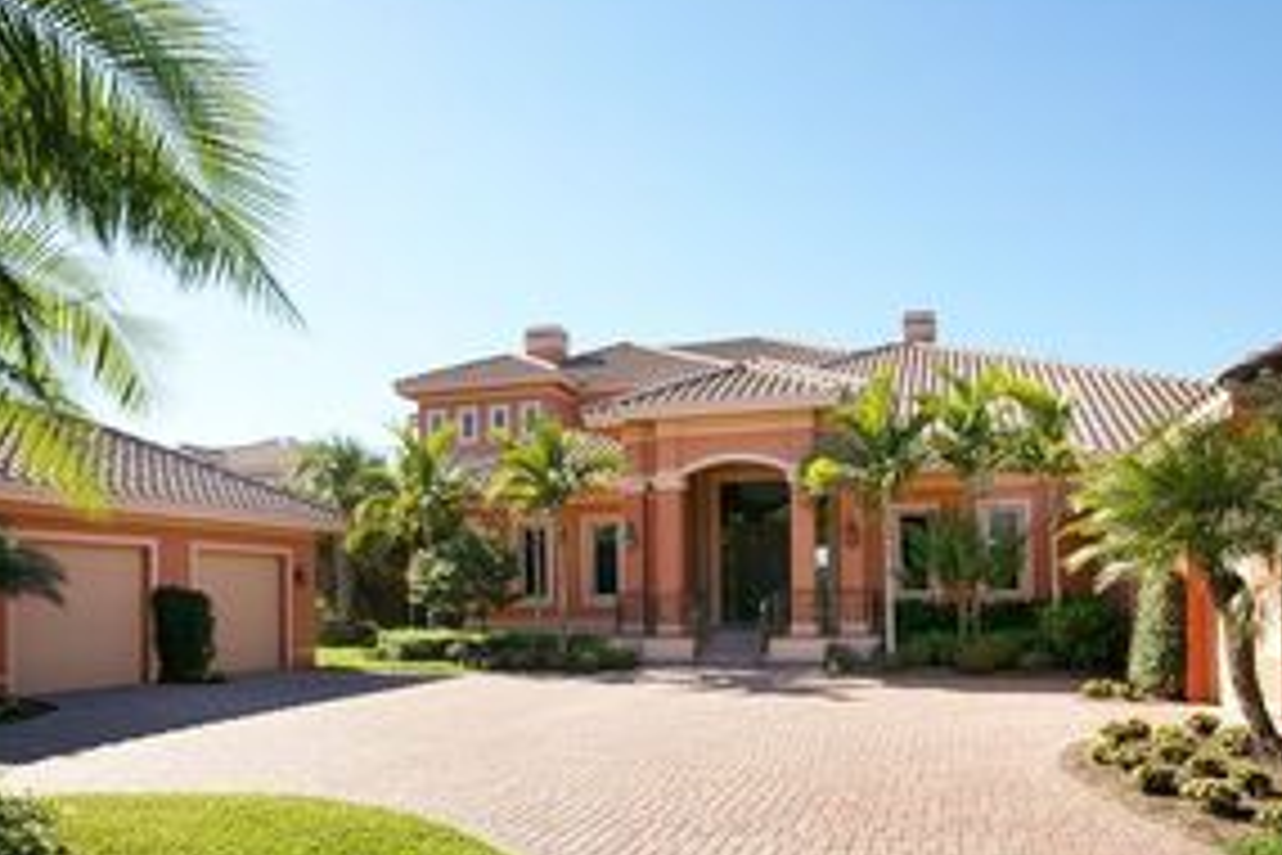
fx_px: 748
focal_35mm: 21
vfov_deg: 58.8
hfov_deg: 81.2
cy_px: 531
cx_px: 670
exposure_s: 1/80
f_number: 10
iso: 100
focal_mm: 10
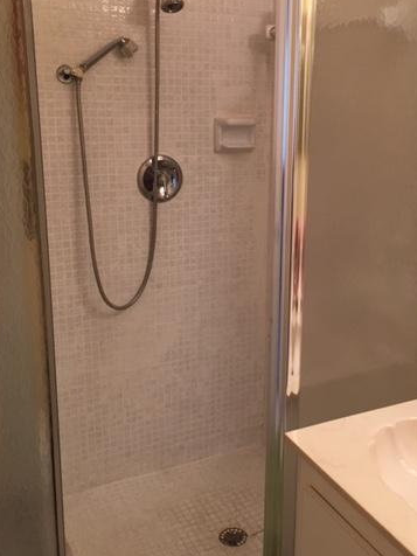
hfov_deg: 36.6
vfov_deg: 47.8
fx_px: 626
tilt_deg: -13.2
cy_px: 249
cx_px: 256
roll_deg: -1.2
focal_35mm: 39
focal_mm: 4.15
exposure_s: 1/30
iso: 40
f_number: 2.2
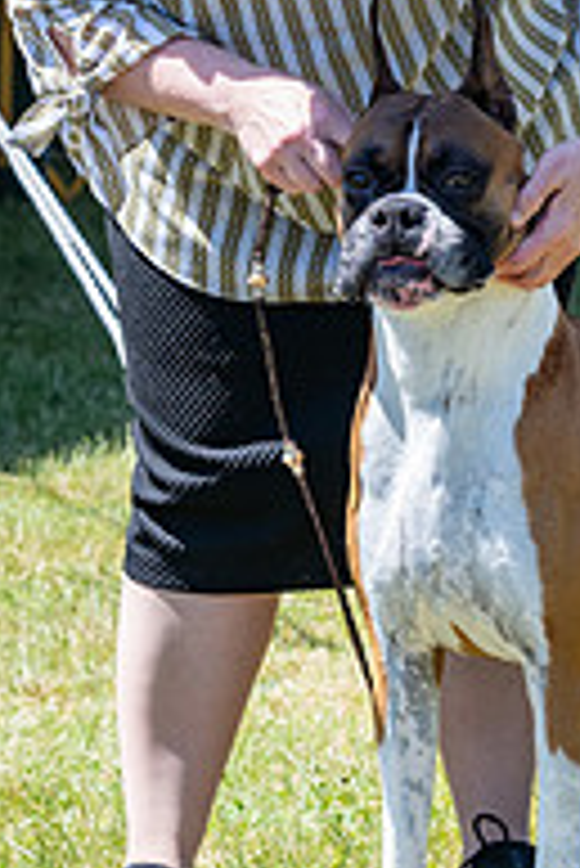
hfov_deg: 7.3
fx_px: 4559
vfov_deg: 10.8
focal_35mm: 189
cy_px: 189
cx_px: 405
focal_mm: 81
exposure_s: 1/1000
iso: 640
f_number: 6.3
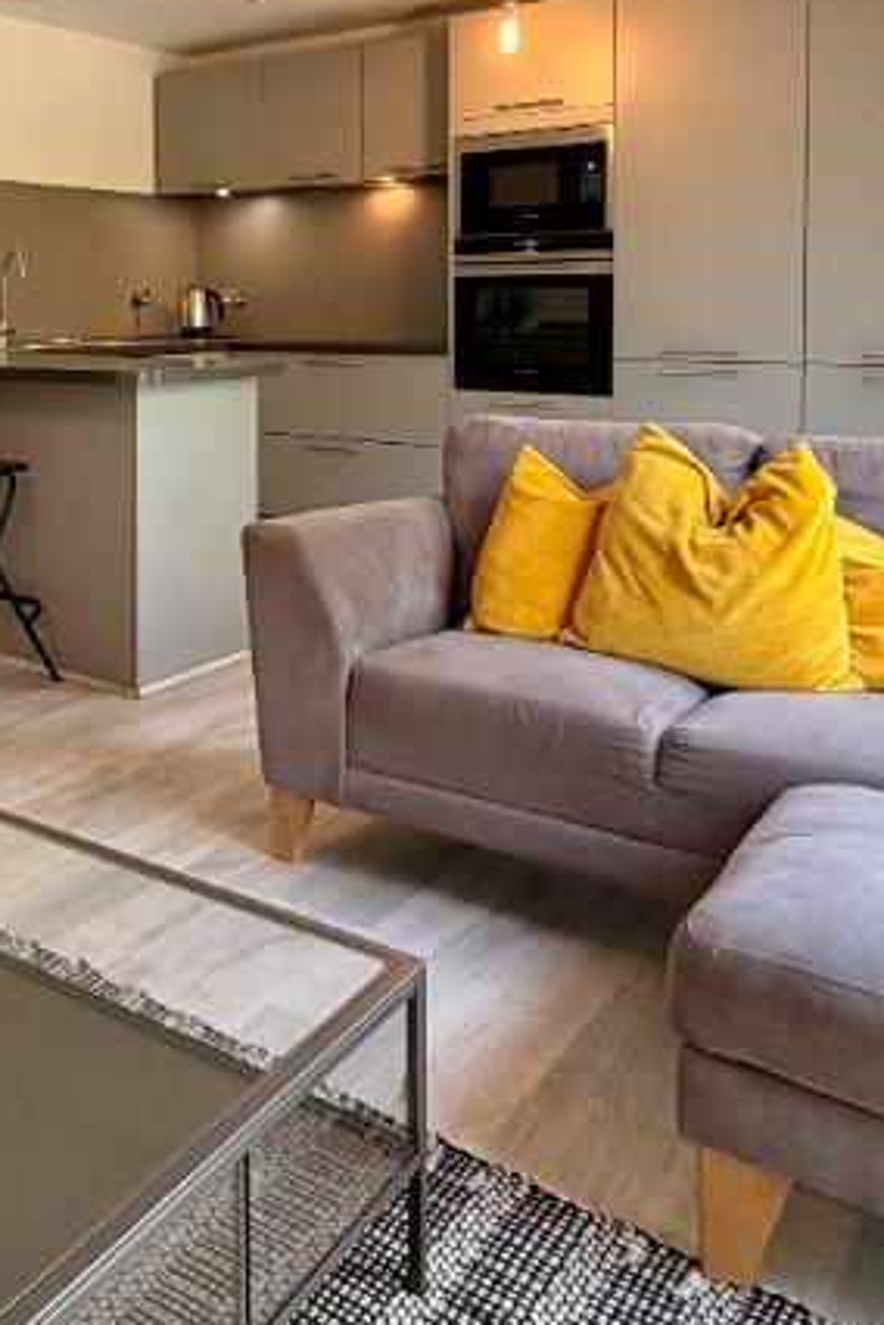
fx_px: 1289
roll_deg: +0.0
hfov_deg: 35.0
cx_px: 40
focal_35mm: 35
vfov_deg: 52.3
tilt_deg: -2.5
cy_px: 351
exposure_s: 1/50
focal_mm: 2.22
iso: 160
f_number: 2.2
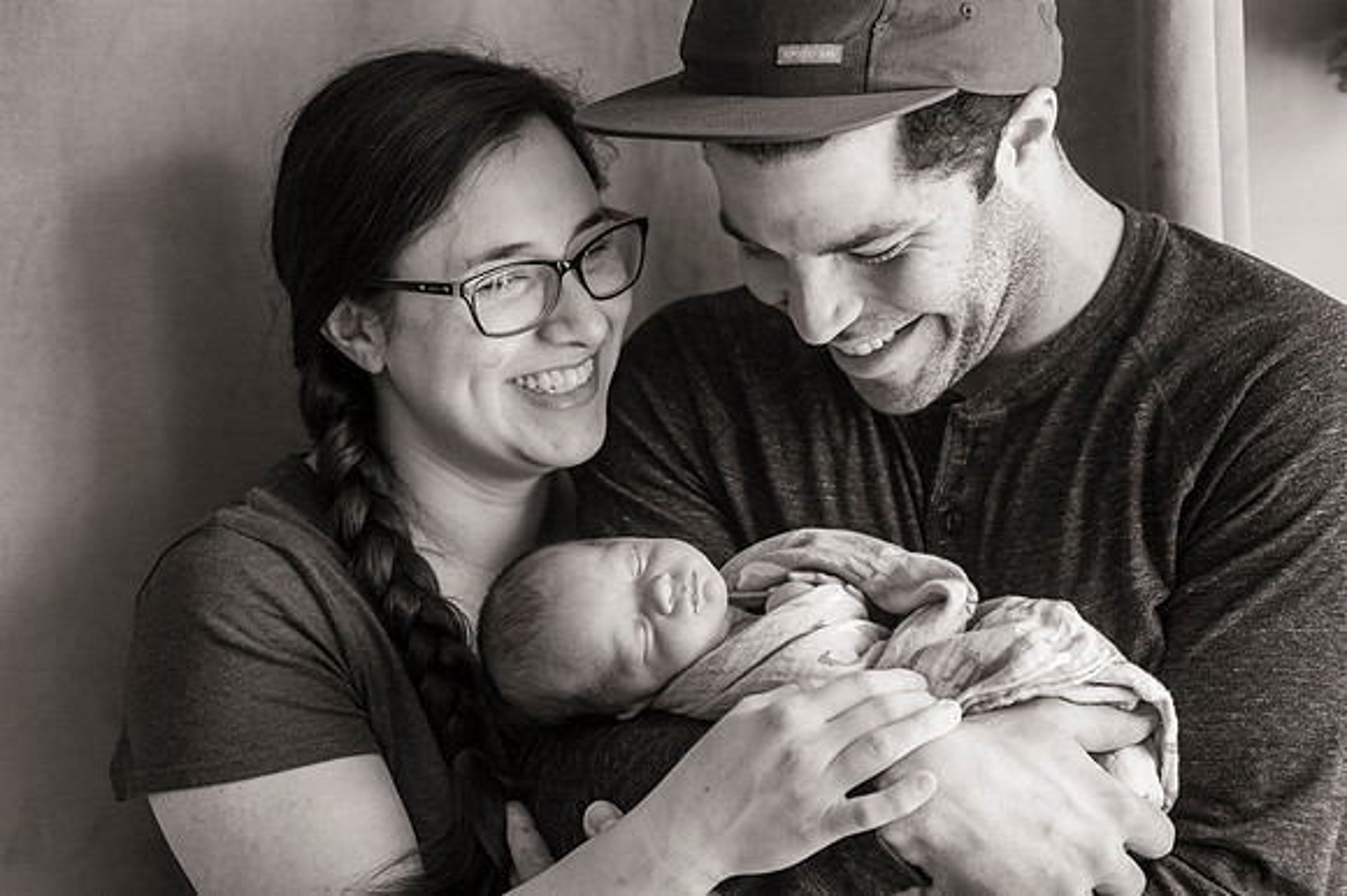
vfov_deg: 16.1
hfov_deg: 23.9
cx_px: 674
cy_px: 448
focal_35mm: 85
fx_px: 3178
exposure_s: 1/160
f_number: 4.5
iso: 1250
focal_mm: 85
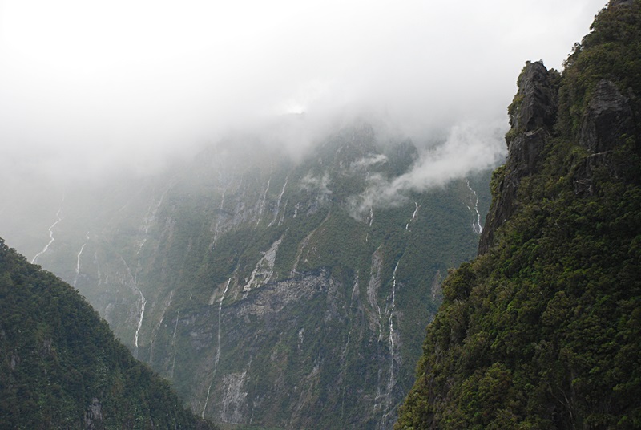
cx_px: 320
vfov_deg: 19.0
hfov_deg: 28.0
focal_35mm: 72
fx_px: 1284
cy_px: 215
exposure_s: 1/250
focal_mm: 48
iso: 400
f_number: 6.3
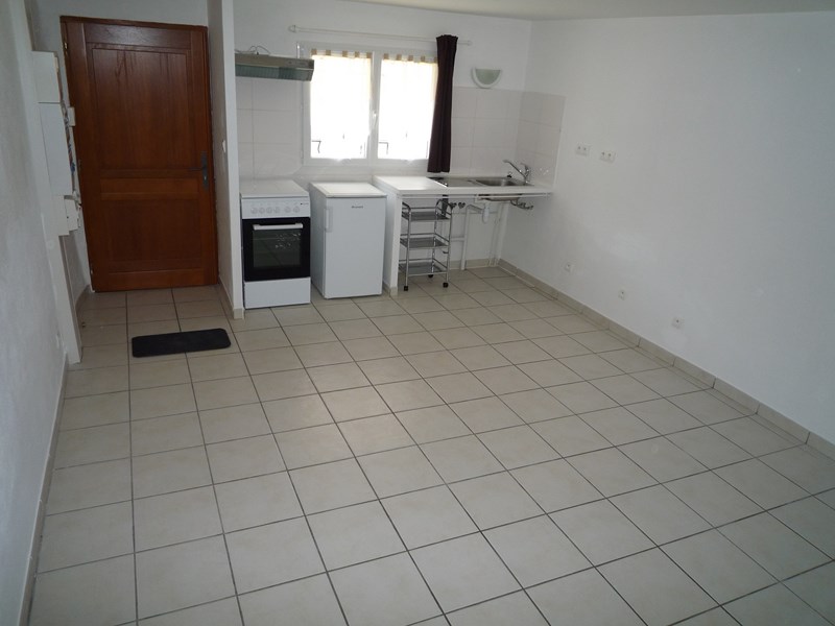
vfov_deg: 54.9
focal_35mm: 25
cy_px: 313
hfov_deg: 69.4
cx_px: 418
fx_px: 603
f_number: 2.8
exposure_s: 1/30
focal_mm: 4.4
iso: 125
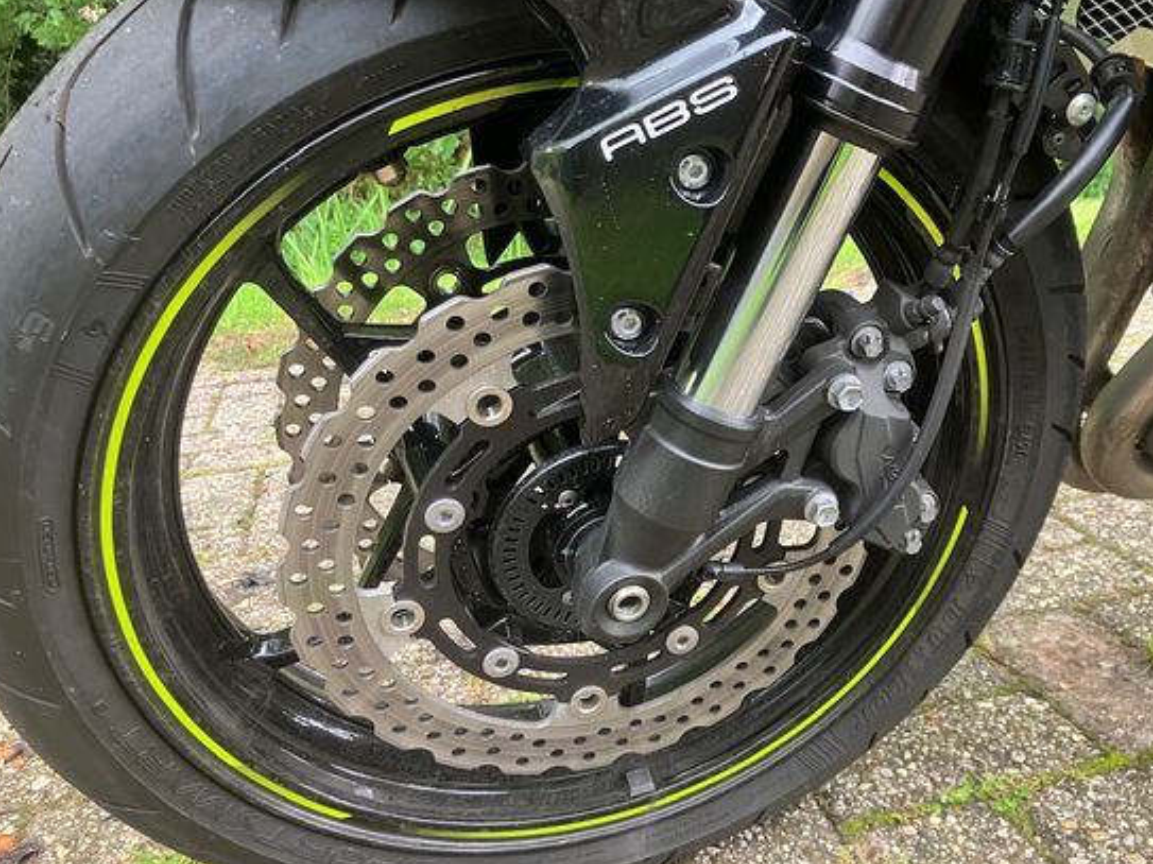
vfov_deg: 42.8
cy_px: 363
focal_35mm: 33
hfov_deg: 55.2
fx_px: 1099
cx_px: 654
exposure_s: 1/60
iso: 160
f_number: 1.8
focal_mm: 3.99
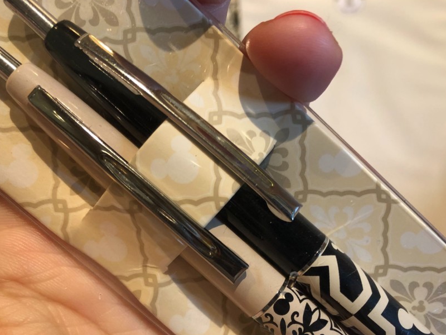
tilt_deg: -40.8
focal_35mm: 42
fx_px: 541
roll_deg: +8.7
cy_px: 244
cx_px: 249
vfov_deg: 33.8
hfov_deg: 44.7
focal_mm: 3.99
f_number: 1.8
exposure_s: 1/24
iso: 40
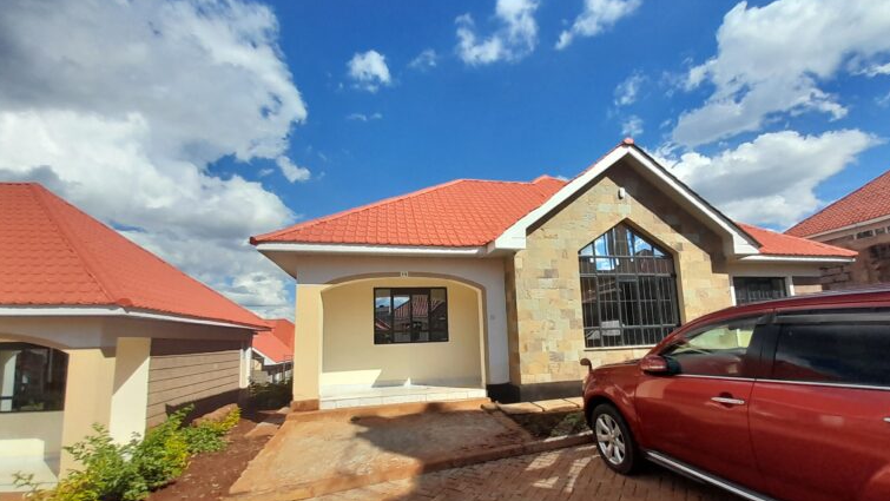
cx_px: 464
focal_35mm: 15
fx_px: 354
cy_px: 285
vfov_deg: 70.2
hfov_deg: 102.9
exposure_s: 1/1919
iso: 40
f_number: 2.2
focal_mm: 1.13
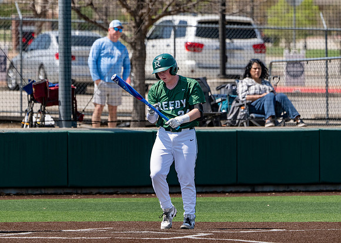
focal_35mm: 448
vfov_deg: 3.2
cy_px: 117
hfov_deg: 4.5
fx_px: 4336
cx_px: 165
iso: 800
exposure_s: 1/2500
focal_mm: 384
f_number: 8
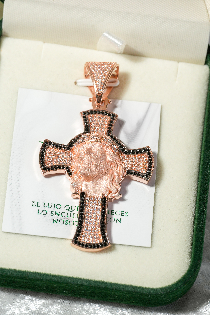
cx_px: 105
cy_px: 158
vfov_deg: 13.0
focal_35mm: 158
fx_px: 1378
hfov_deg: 8.7
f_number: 11
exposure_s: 1/80
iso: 250
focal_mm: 105
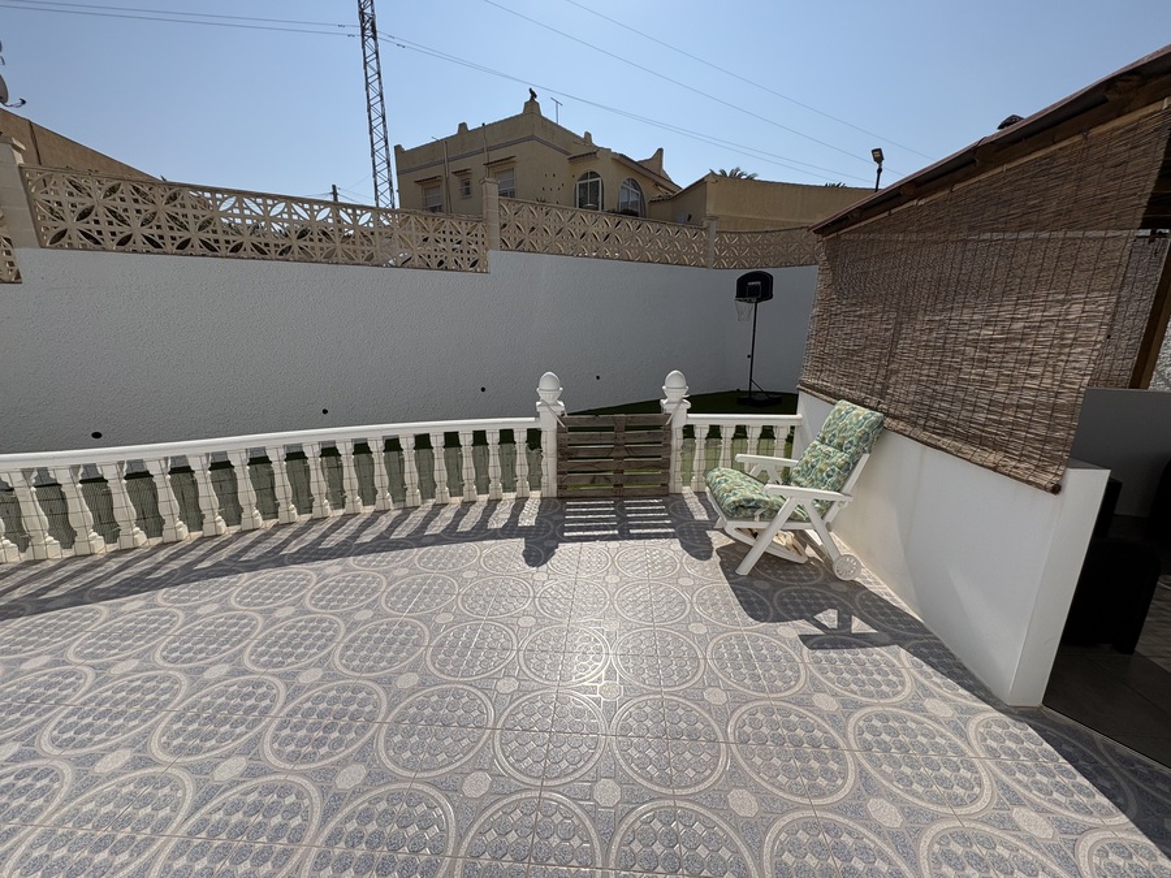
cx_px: 586
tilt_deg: -11.8
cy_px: 439
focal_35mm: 14
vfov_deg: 85.7
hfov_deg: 102.1
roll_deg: +0.2
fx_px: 474
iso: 40
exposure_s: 1/4630
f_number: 2.2
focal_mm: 2.22
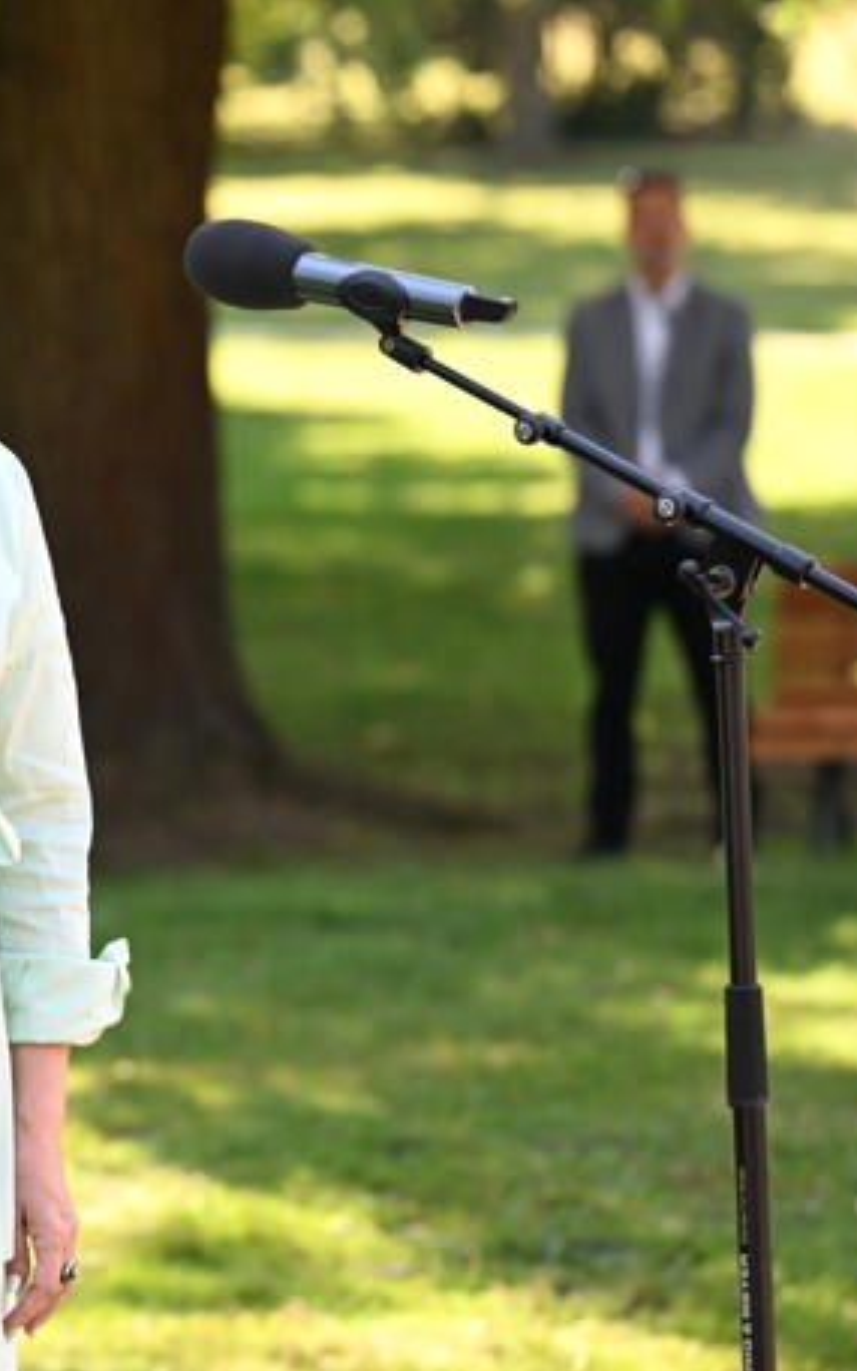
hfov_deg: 6.3
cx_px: -33
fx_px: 7773
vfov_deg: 10.1
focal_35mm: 208
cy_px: 689
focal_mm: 90
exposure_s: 1/1600
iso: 800
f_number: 2.8
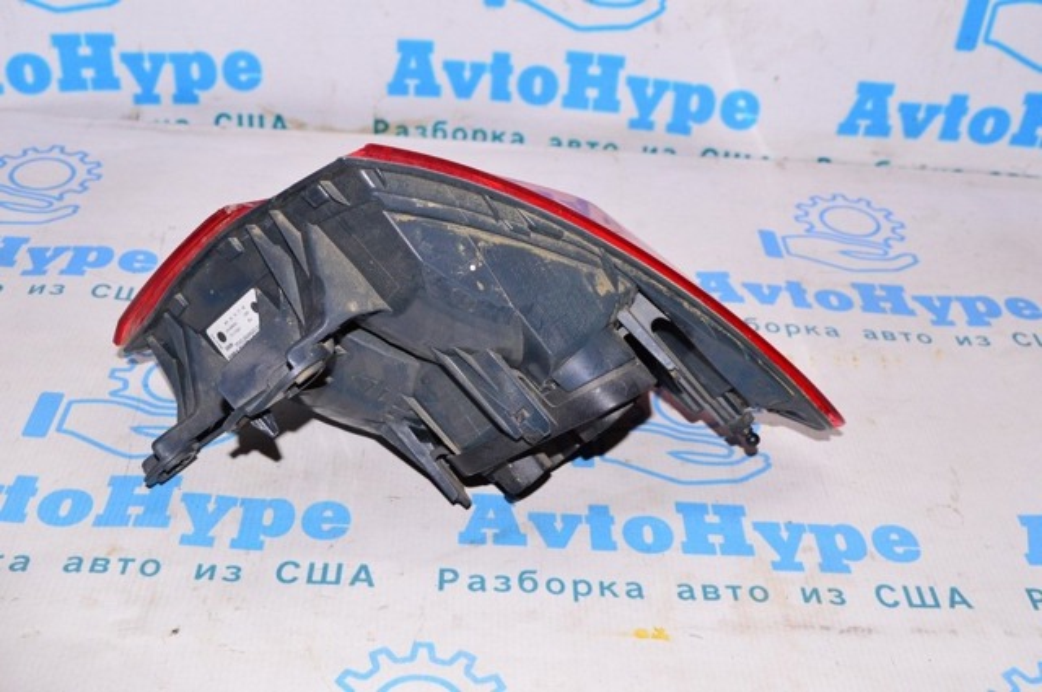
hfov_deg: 45.0
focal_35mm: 44
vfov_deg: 30.8
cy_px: 346
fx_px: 1257
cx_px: 521
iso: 1600
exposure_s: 1/200
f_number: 8
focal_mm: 29
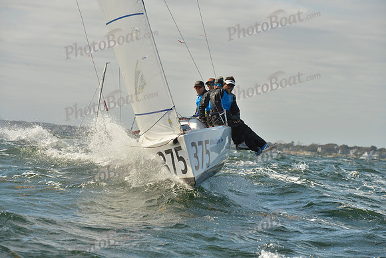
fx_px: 1716
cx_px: 193
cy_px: 129
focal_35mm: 160
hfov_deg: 12.8
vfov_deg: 8.6
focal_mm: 160
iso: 400
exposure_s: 1/1600
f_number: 9
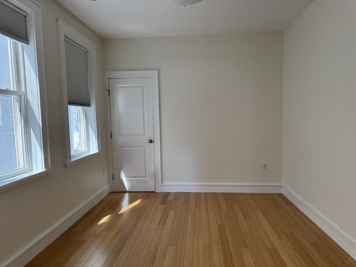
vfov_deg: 56.8
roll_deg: +1.9
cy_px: 134
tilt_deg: -5.8
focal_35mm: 24
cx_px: 178
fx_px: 247
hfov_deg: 71.6
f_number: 1.78
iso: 125
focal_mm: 6.76
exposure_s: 1/120
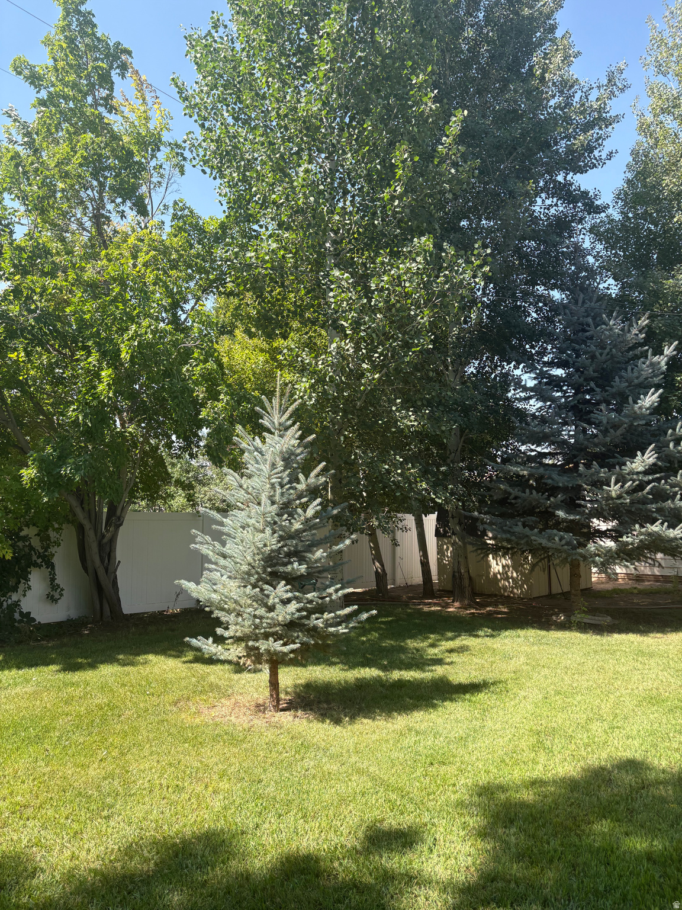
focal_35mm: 26
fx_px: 683
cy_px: 455
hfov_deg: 53.1
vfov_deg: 67.3
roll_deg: +0.3
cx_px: 341
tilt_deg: +6.7
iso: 50
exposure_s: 1/820
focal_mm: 5.96
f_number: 1.6
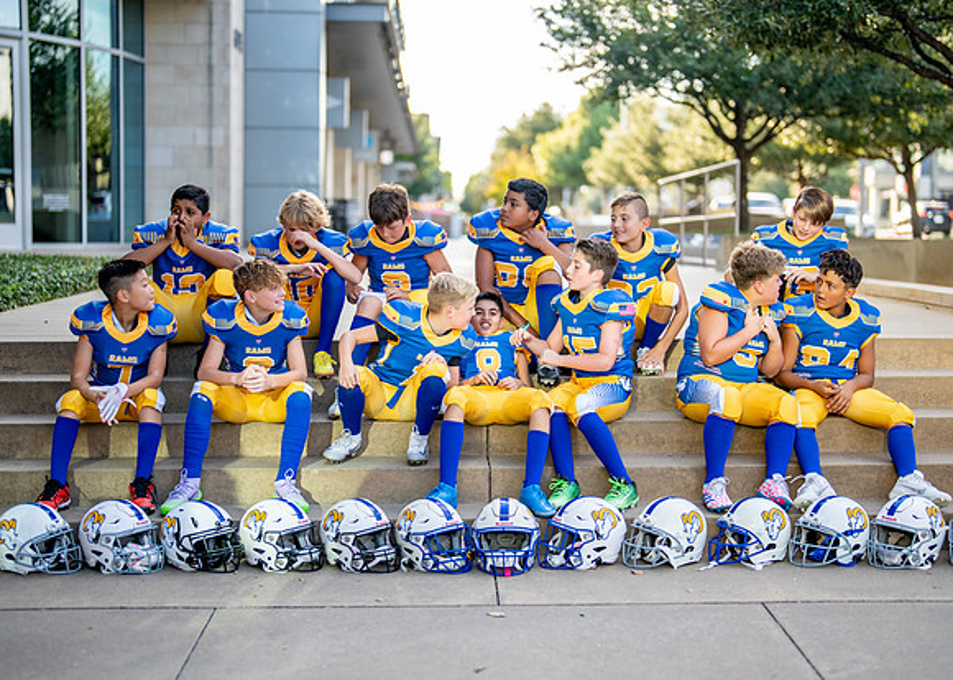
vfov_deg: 24.6
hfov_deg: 34.0
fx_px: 1558
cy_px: 348
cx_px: 501
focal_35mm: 58
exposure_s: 1/1600
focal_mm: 50
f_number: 1.2
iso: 200
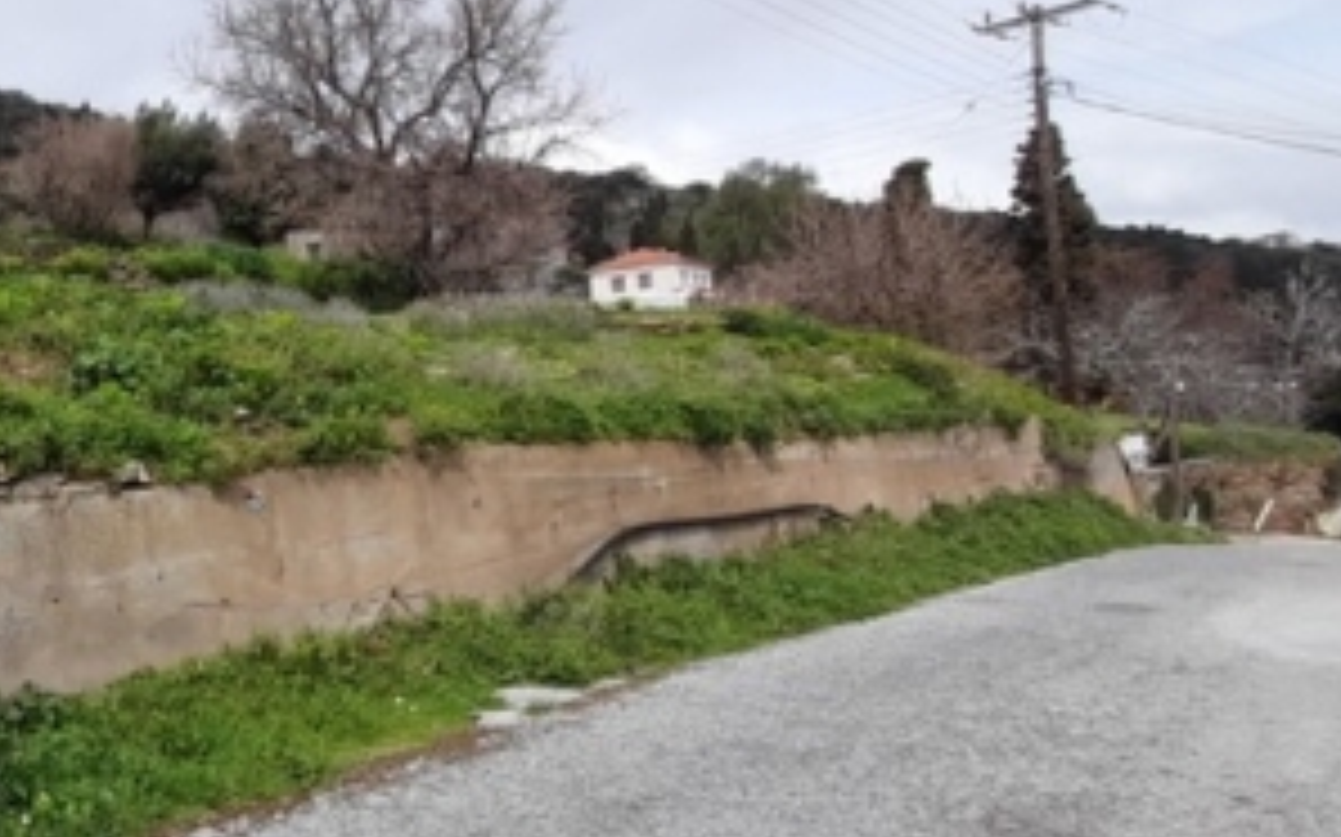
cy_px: 446
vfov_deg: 46.0
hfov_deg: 55.3
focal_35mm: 27
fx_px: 986
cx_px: 45
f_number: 2.2
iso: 40
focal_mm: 1.42
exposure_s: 1/1295
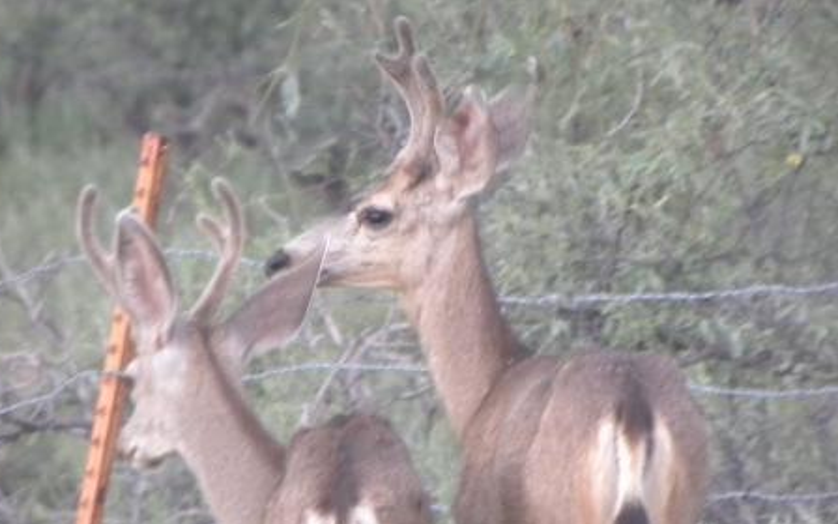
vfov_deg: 1.6
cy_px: 356
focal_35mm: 833
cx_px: 421
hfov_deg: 2.5
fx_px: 19024
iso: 400
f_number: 5
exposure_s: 1/11.8
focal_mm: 97.8
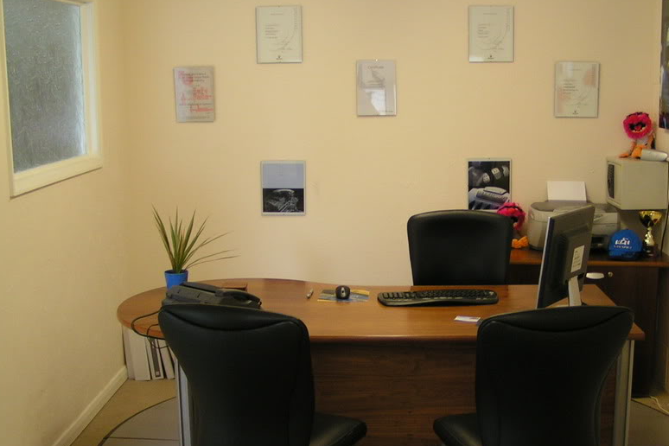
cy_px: 237
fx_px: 911
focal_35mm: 49
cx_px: 393
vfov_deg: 27.5
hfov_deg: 40.2
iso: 100
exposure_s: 1/40
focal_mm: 5.8
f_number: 2.8
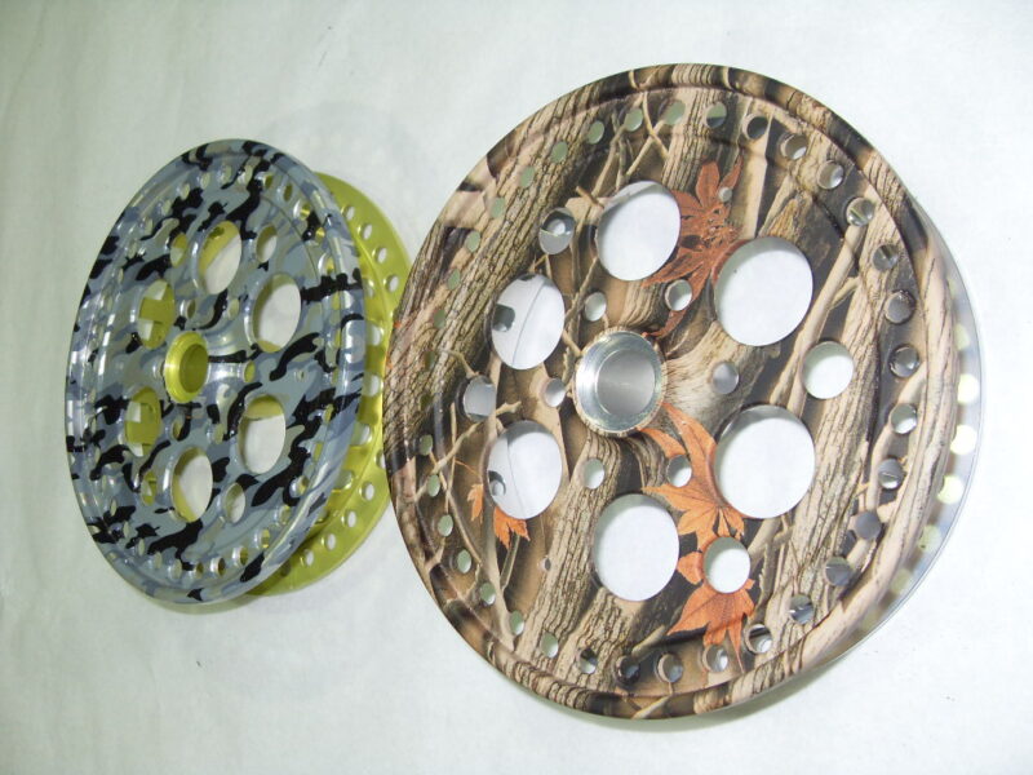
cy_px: 388
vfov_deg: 40.7
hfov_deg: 52.6
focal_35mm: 35
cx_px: 516
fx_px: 1044
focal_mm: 6.3
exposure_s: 1/45
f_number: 2.8
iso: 100
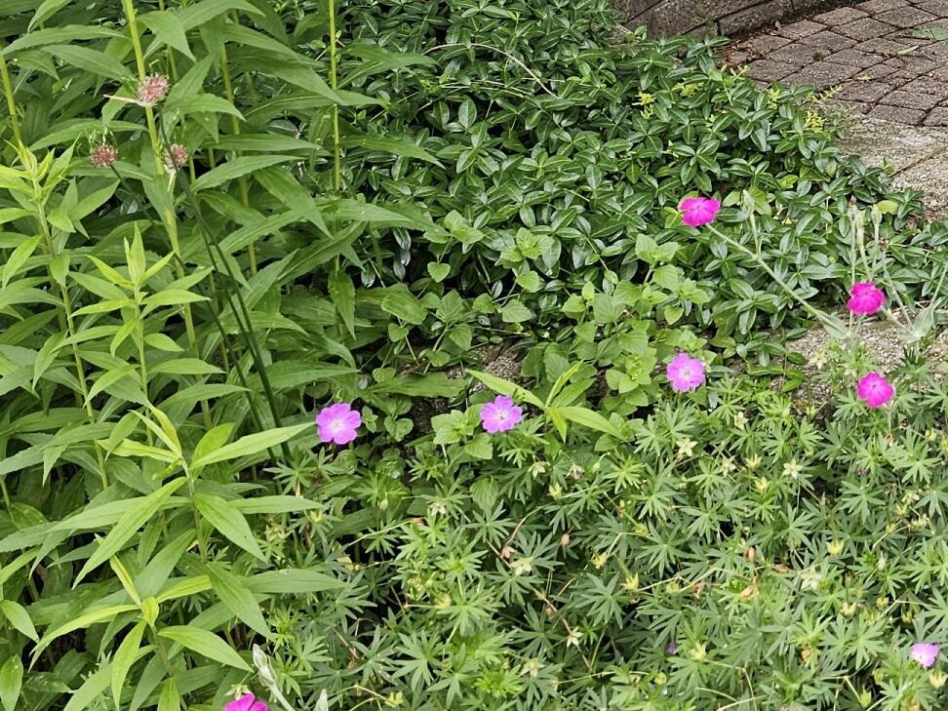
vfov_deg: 19.8
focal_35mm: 71
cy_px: -73
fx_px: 1944
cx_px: 1323
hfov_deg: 23.3
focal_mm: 6.3
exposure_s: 1/180
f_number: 1.7
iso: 32
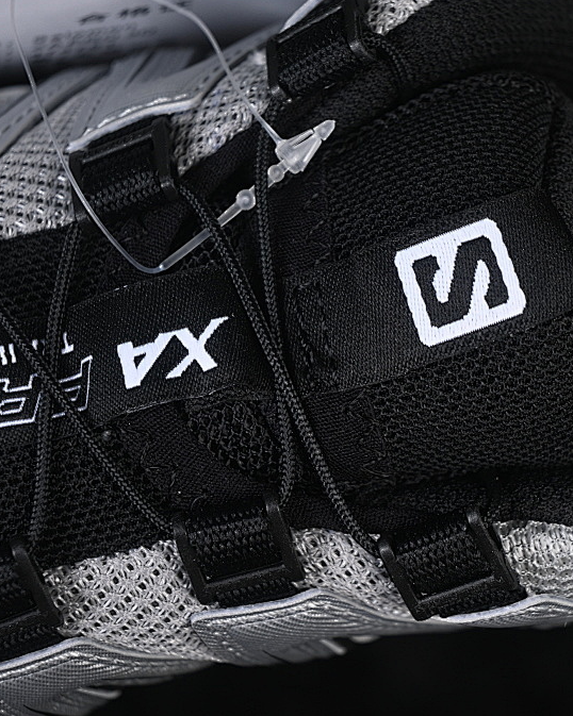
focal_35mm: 113
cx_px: 393
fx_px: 2396
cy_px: 345
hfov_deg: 13.6
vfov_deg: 17.0
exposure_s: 1/60
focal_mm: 50
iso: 160
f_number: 6.3
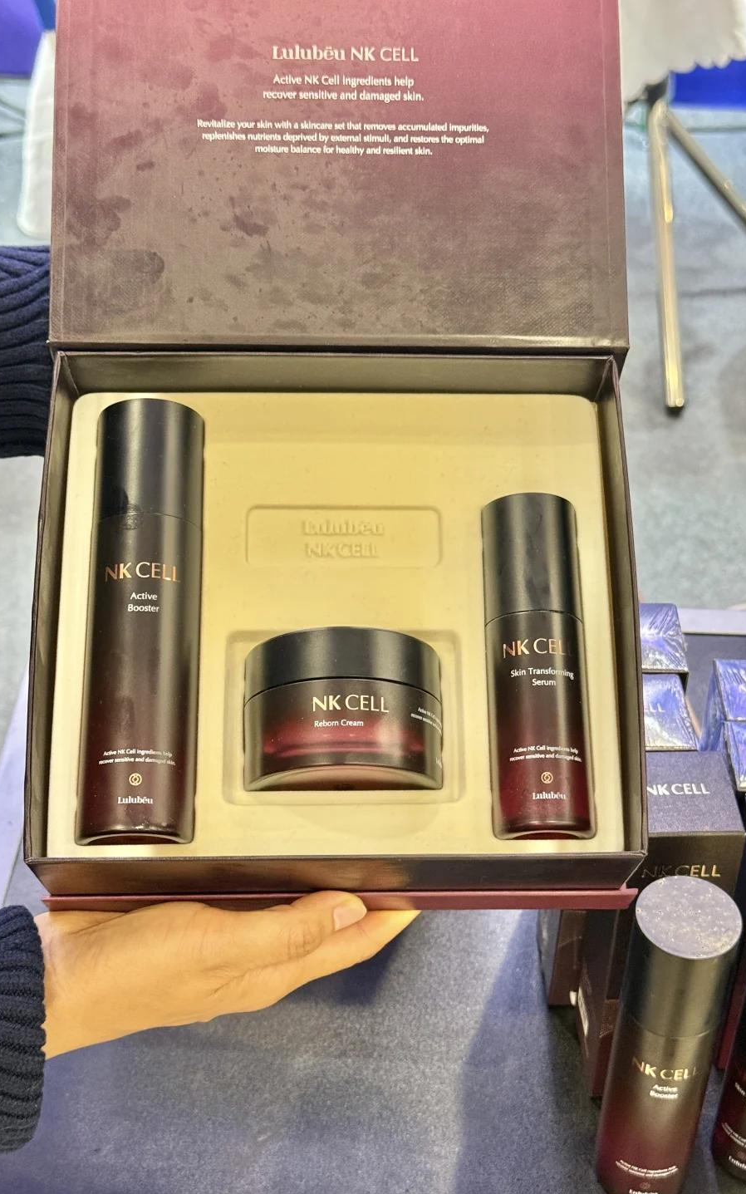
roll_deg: -3.3
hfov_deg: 25.3
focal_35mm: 51
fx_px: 1659
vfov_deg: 39.6
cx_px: 426
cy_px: 597
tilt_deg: -40.5
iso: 250
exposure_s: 1/50
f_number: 1.78
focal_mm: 6.76
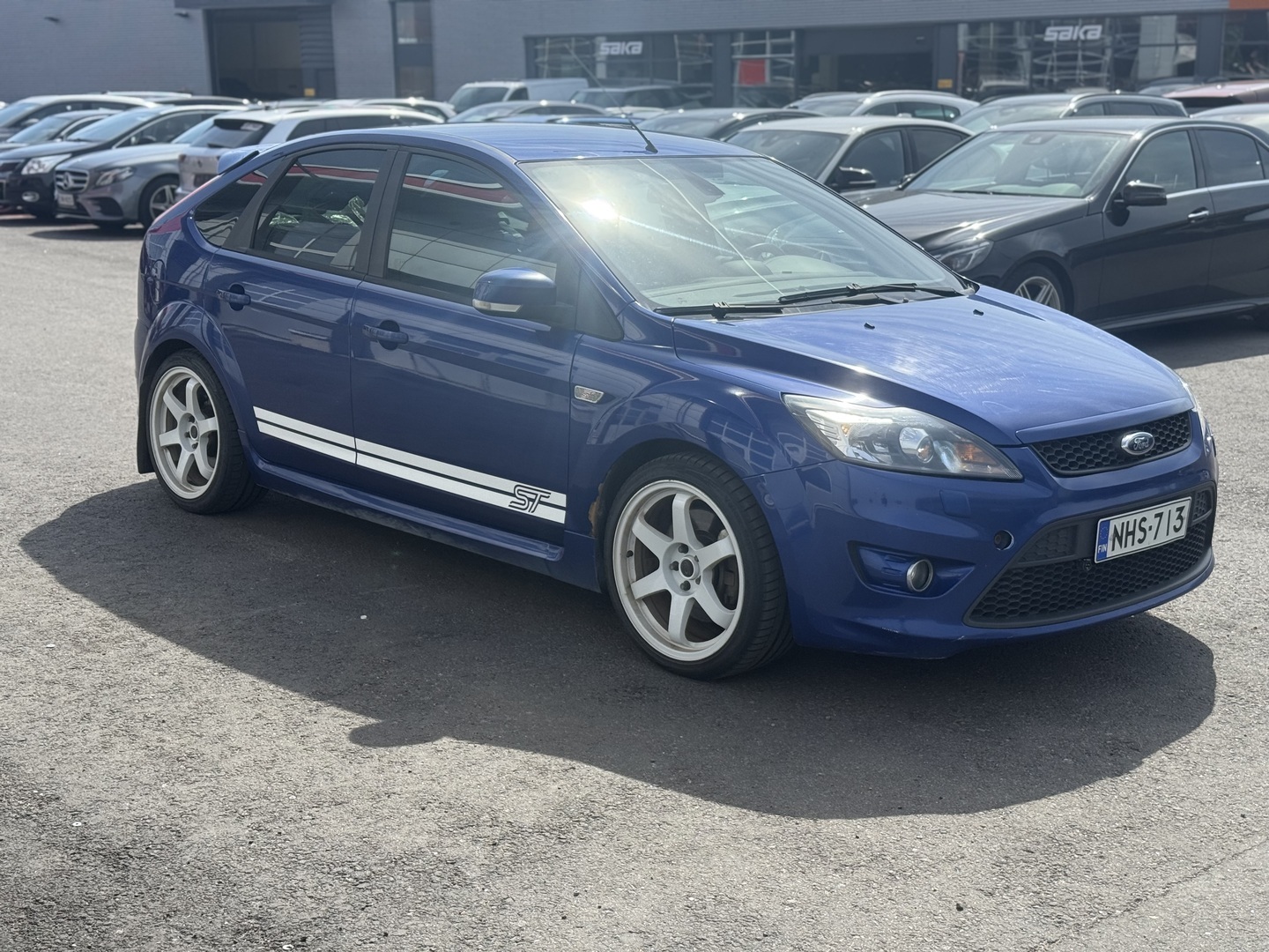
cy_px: 476
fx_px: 1760
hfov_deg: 39.7
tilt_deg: -12.5
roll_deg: +0.8
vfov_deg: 30.3
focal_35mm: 48
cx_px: 634
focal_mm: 6.76
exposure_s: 1/3534
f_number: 1.78
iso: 64
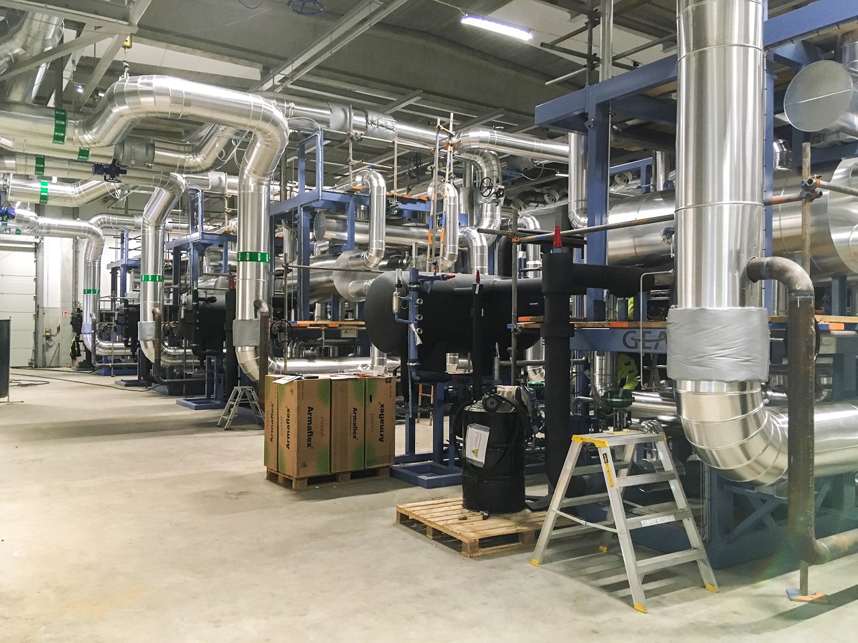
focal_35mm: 29
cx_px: 429
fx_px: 719
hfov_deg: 61.7
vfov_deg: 48.2
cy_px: 322
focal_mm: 4.15
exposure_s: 1/33
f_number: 2.2
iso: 250
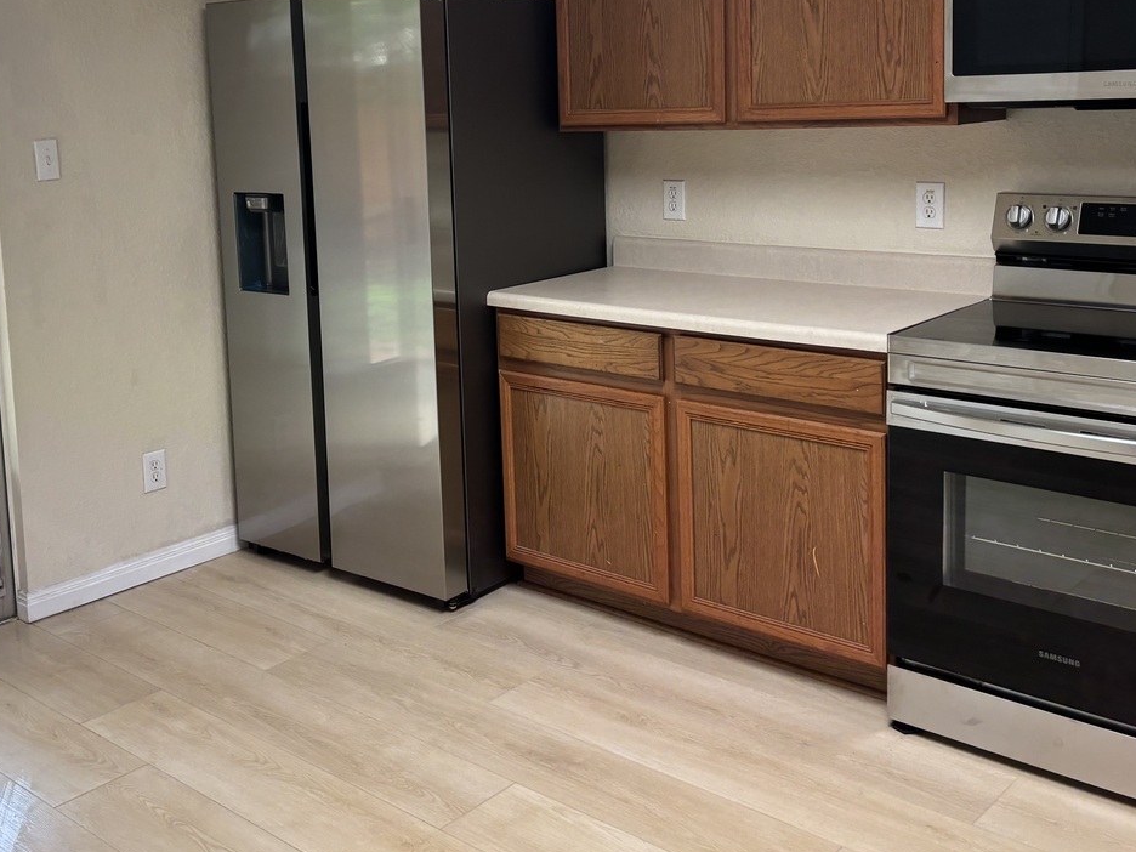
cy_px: 261
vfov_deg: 35.5
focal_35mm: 40
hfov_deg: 46.6
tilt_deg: -6.8
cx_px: 468
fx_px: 1313
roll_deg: +1.0
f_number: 1.6
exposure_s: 1/60
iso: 80
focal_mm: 5.96
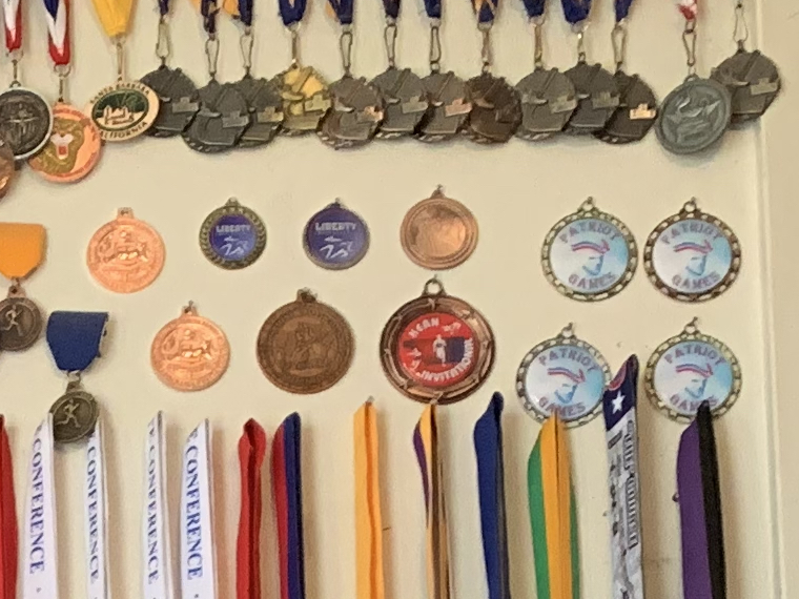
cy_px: 1443
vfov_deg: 9.5
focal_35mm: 138
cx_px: -446
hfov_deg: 13.4
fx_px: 3185
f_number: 1.8
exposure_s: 1/60
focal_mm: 4.25
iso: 200
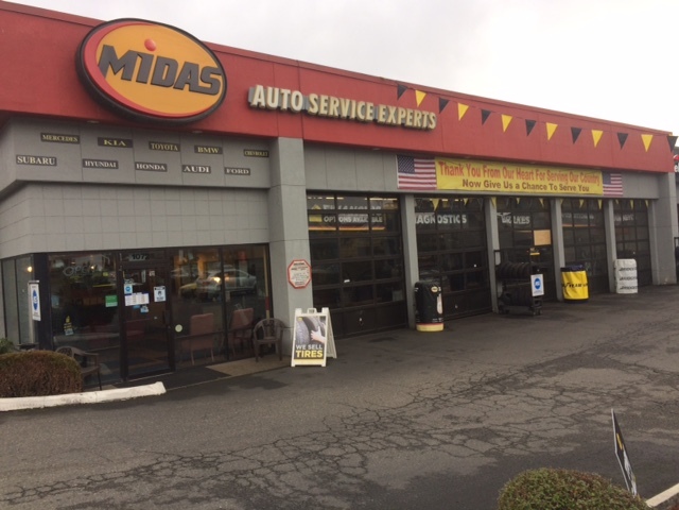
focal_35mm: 29
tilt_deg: +1.5
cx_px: 340
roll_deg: +4.0
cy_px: 255
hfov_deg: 61.7
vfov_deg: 48.2
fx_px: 569
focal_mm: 4.15
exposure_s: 1/161
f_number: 2.2
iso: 32
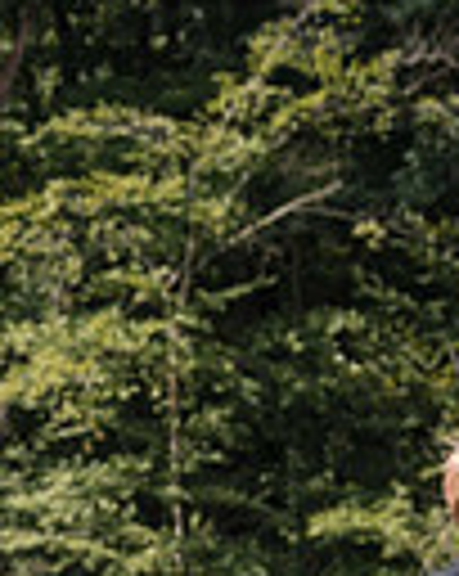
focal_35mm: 159
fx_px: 2706
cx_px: -683
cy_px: 548
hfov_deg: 8.7
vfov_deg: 12.0
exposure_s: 1/250
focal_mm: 35
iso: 100
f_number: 6.3
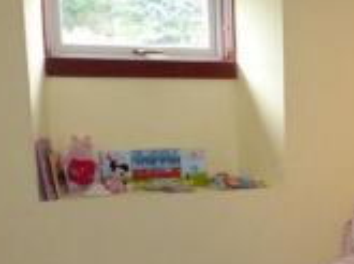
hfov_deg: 20.5
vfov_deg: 17.0
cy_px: 241
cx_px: 497
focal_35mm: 85
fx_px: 867
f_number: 3.3
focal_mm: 4.3
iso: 800
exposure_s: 1/60
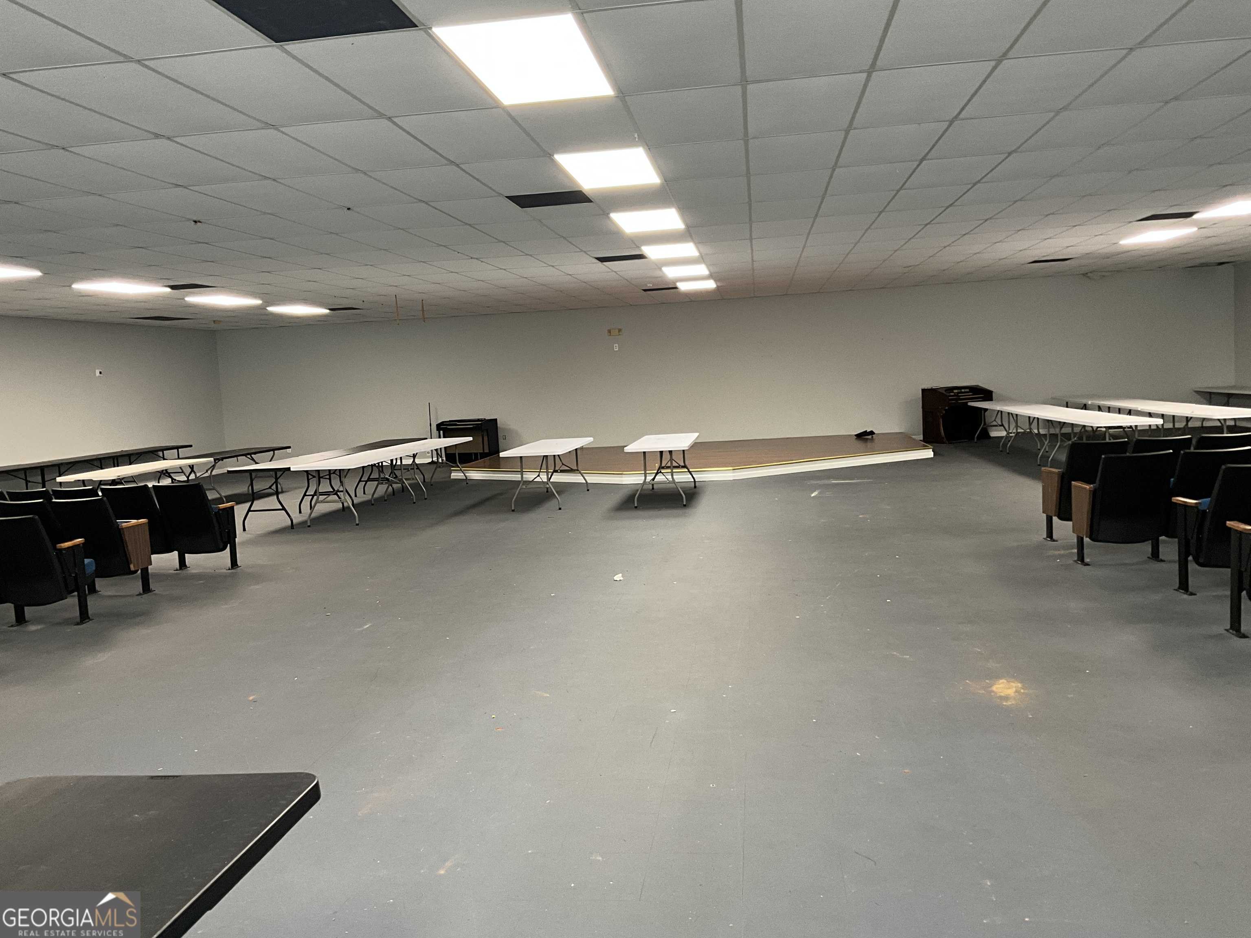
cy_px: 469
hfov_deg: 61.7
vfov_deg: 48.2
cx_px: 626
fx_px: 1048
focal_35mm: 29
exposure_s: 1/60
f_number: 1.8
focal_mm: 3
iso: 160
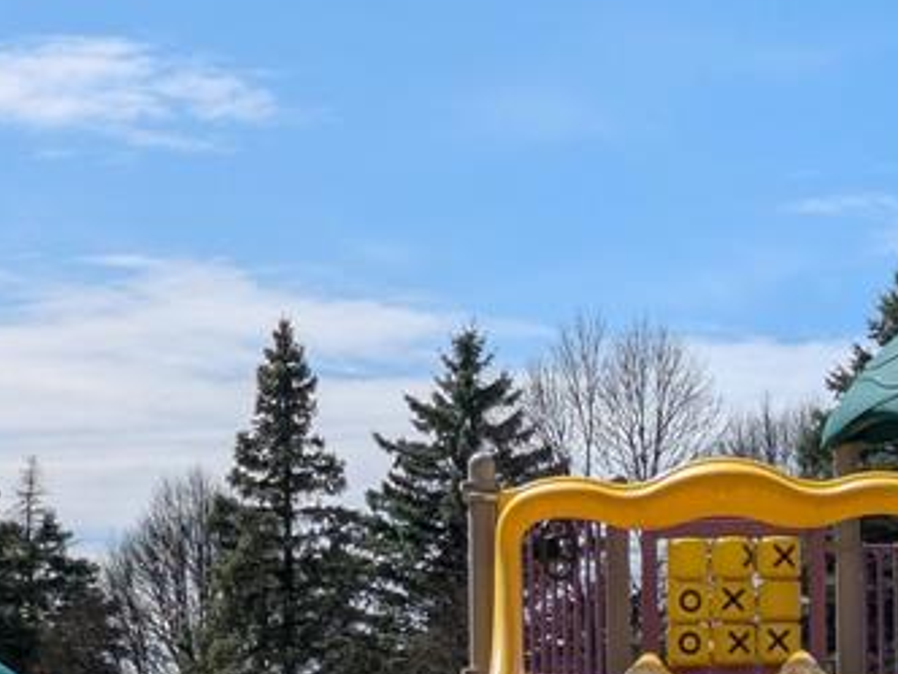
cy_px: 736
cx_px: 970
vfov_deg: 9.4
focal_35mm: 157
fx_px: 4073
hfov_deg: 12.4
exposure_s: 1/3344
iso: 40
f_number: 1.89
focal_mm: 5.43
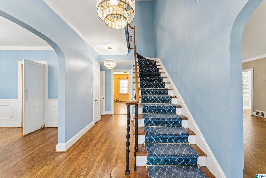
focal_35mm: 14
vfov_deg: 81.2
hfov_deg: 104.3
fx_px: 103
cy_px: 89
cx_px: 133
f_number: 13
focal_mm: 14
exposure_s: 1/10
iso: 400
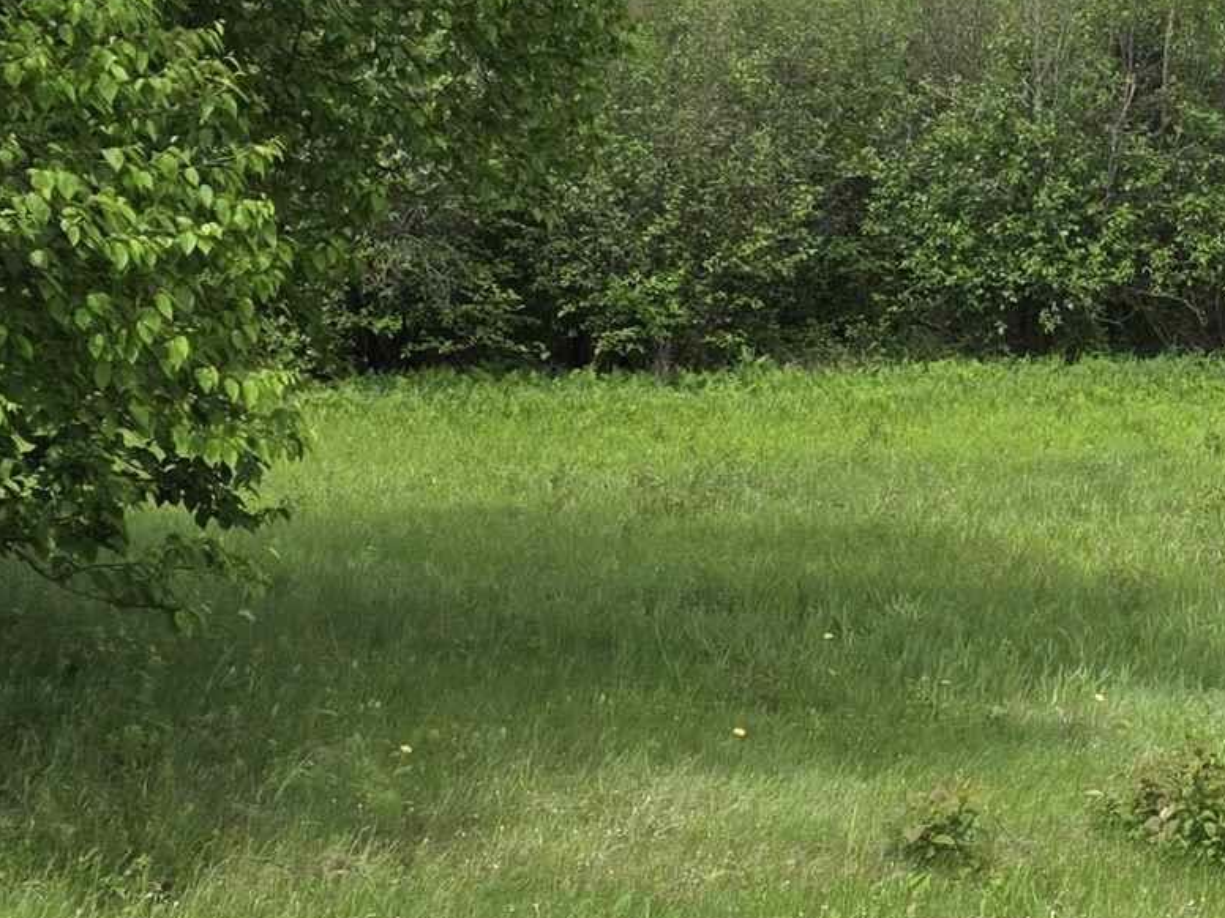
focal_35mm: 91
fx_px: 3220
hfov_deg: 21.1
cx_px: 1108
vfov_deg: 16.2
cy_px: 361
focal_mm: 6.3
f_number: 1.7
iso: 80
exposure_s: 1/7944
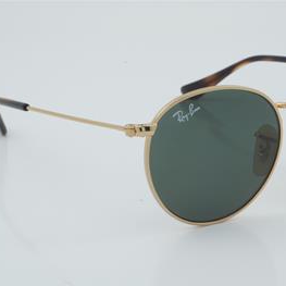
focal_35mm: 97
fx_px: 907
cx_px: 206
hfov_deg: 17.8
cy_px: 144
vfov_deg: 17.9
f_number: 29
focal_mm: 50
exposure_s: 1/4
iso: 100
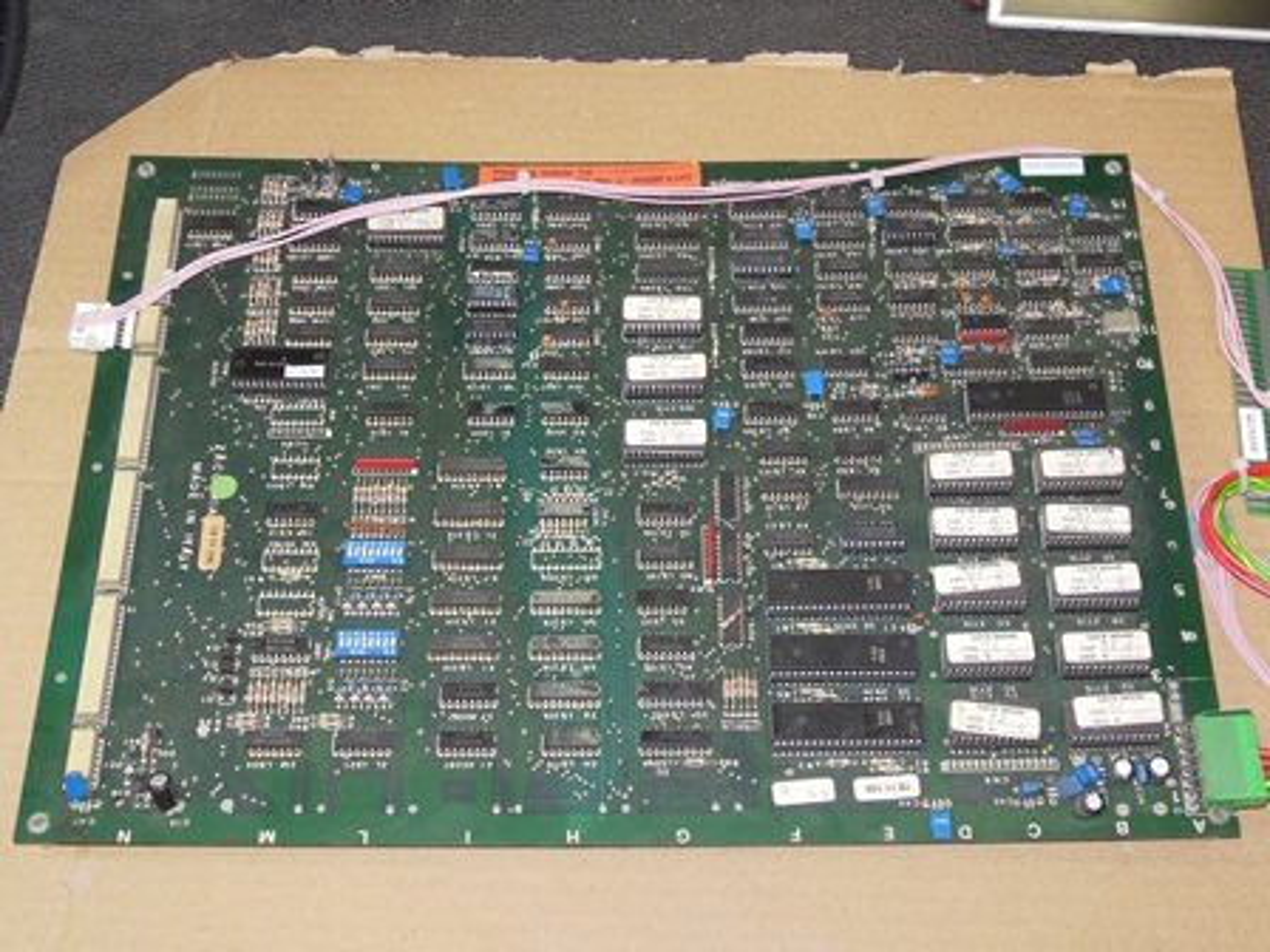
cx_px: 635
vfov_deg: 33.6
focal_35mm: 43
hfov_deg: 43.9
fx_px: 1578
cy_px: 476
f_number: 3.8
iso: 200
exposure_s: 1/30
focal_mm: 7.7
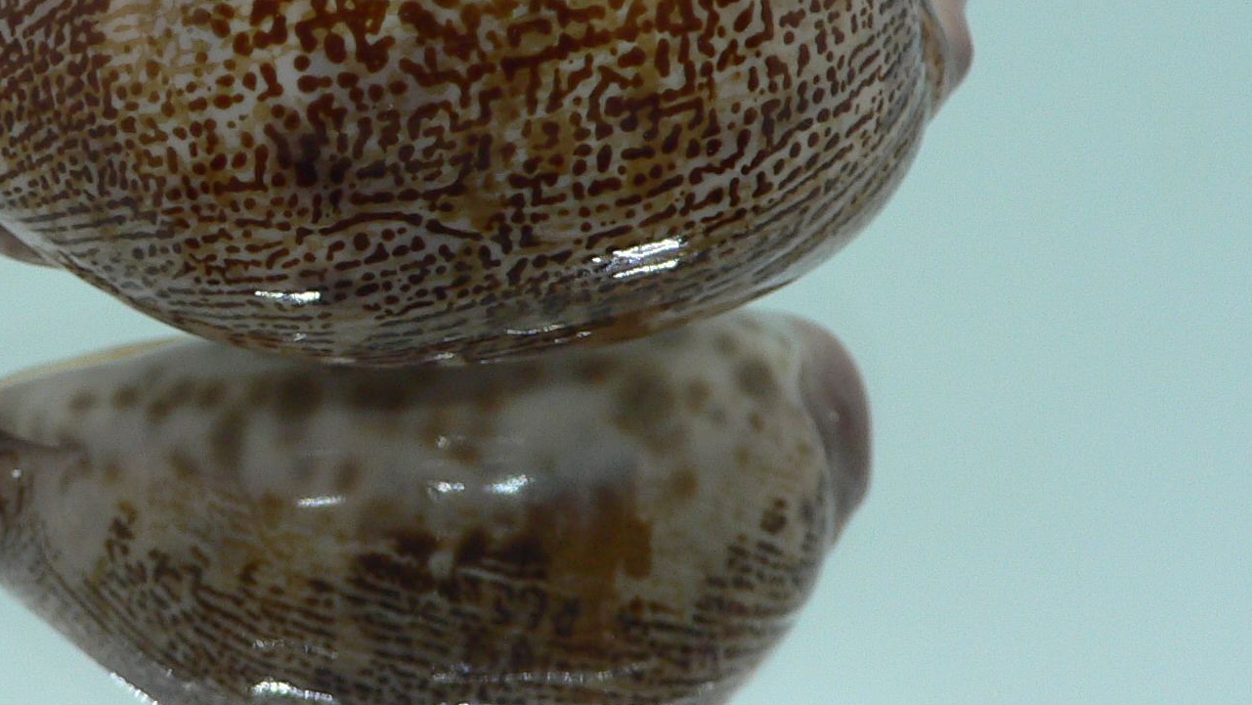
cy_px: 173
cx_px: 418
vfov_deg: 19.9
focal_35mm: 60
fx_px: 1992
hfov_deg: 34.6
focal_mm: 4.6
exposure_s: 1/60
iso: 100
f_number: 2.8
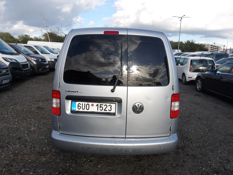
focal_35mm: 27
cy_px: 88
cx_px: 116
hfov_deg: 65.3
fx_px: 182
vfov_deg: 51.4
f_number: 3
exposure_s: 1/930
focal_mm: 4.9
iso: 100
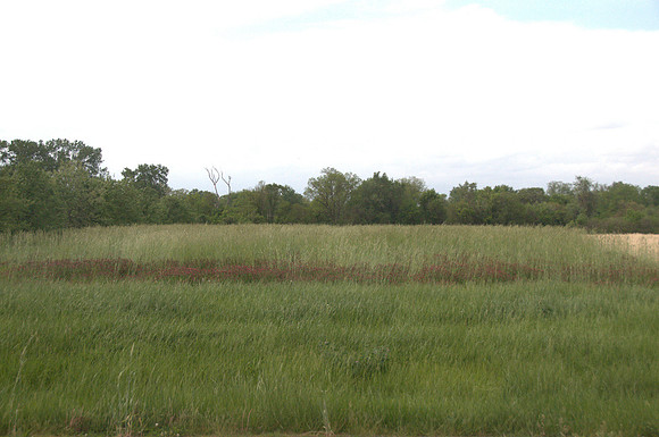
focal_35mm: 48
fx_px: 877
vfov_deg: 28.0
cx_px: 330
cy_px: 218
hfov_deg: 41.2
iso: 2000
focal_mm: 32
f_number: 5.6
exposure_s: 1/6400
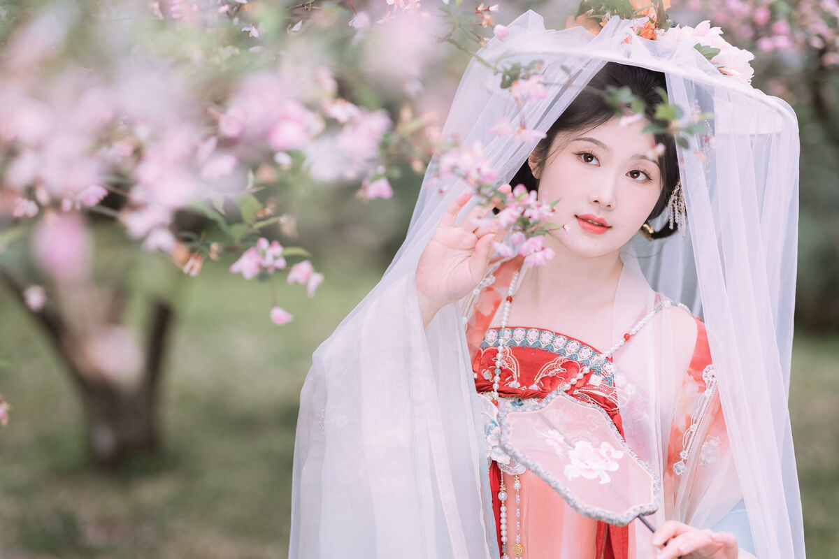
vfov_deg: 16.1
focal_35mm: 85
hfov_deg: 23.9
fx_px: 1981
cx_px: 420
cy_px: 280
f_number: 2
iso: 160
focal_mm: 85
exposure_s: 1/320
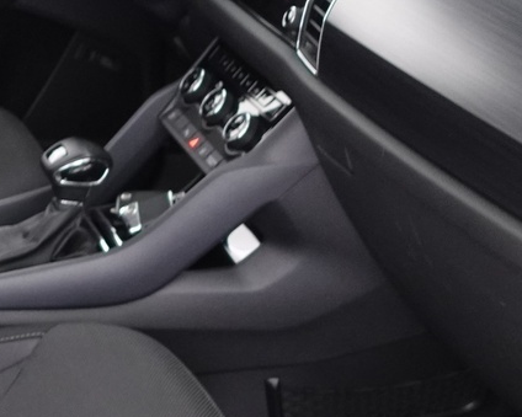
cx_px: -16
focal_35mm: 86
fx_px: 1328
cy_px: 349
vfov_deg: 17.7
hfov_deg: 21.4
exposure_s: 1/15
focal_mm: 9.4
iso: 800
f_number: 1.8
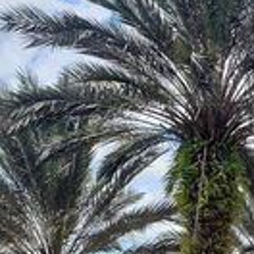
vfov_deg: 18.3
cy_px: 347
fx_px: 722
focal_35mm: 87
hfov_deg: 19.7
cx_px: 202
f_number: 2.4
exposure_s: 1/1454
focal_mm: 4.3
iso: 50
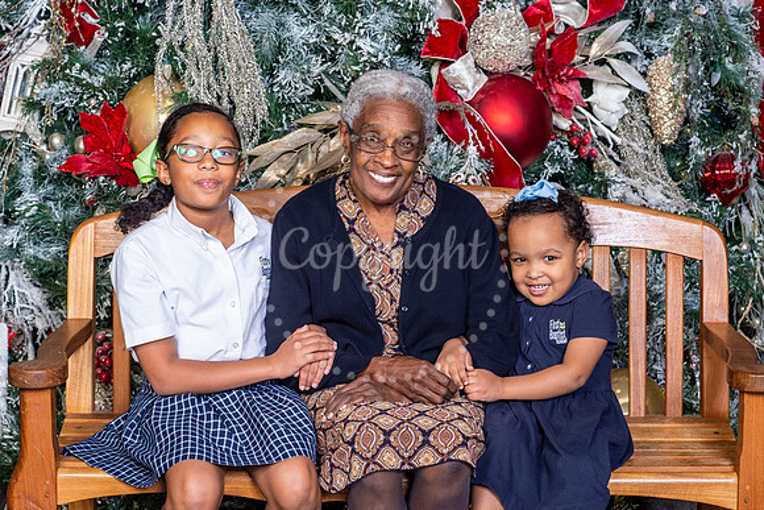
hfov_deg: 21.7
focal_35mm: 94
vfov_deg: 14.6
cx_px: 355
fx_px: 1994
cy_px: 228
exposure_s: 1/125
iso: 400
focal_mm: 85
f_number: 8
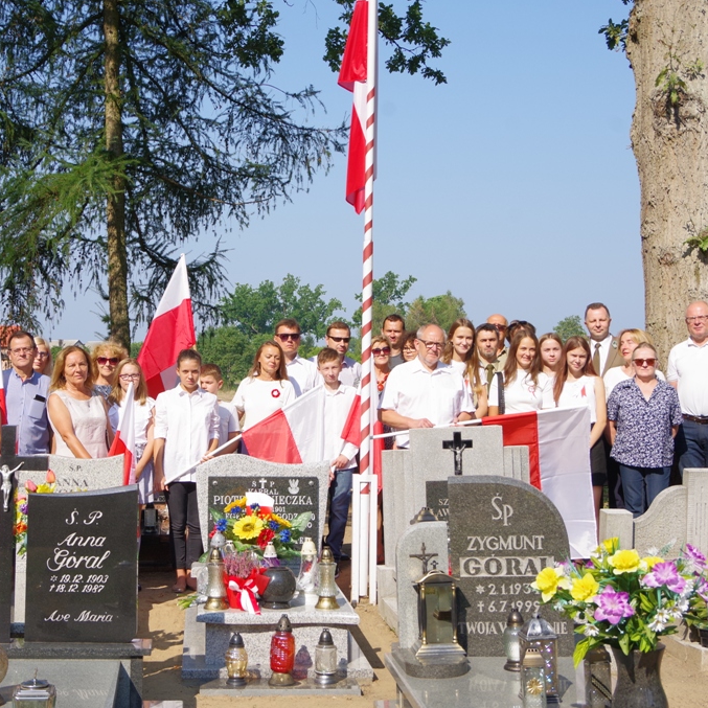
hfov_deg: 31.6
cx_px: 292
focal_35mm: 54
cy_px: 353
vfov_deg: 31.6
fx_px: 1250
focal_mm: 28
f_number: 8
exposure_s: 1/400
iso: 200
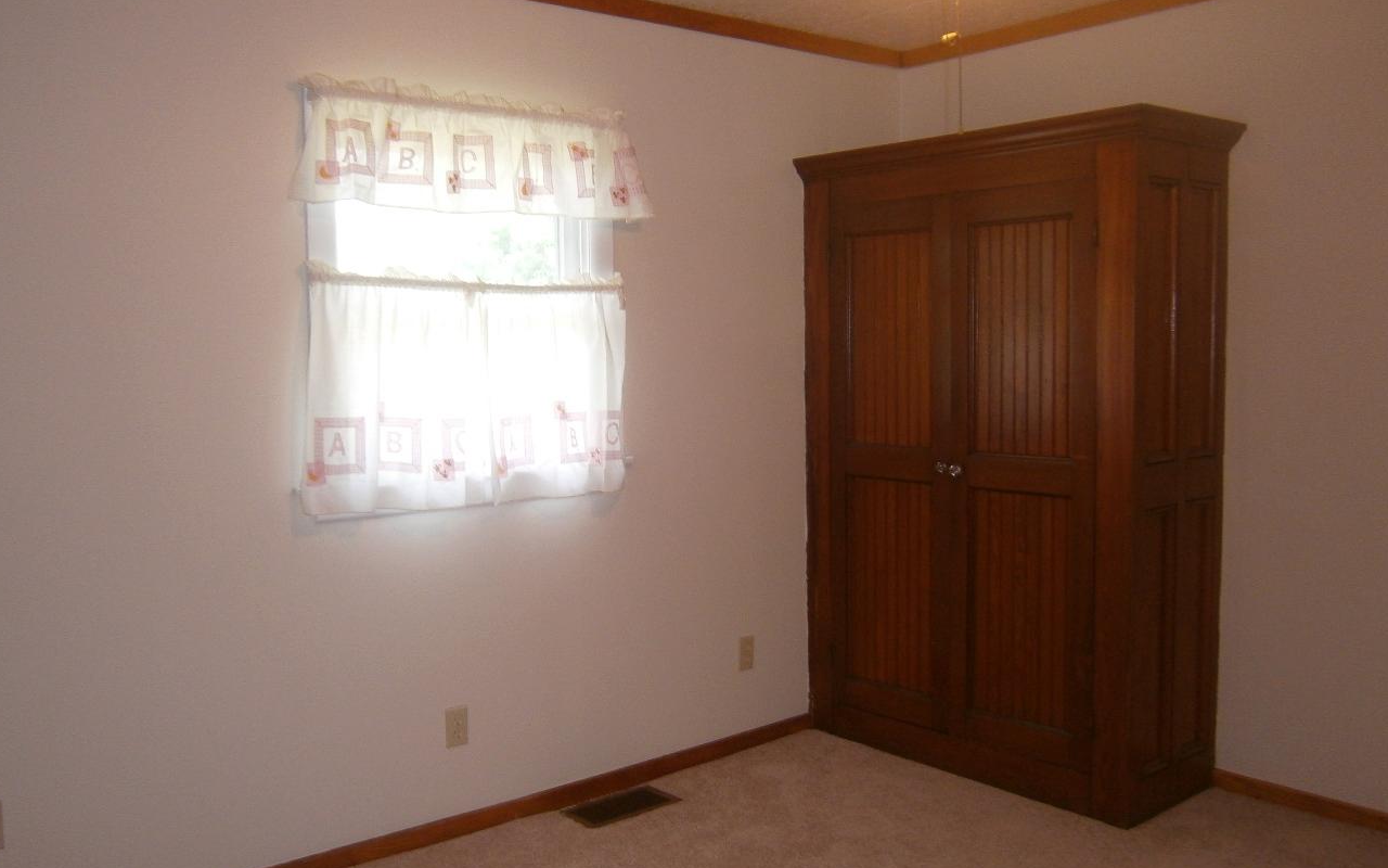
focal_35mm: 31
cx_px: 645
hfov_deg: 61.2
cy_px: 444
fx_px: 1173
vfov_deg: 40.6
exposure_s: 1/30
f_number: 2.8
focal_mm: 4.7
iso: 125
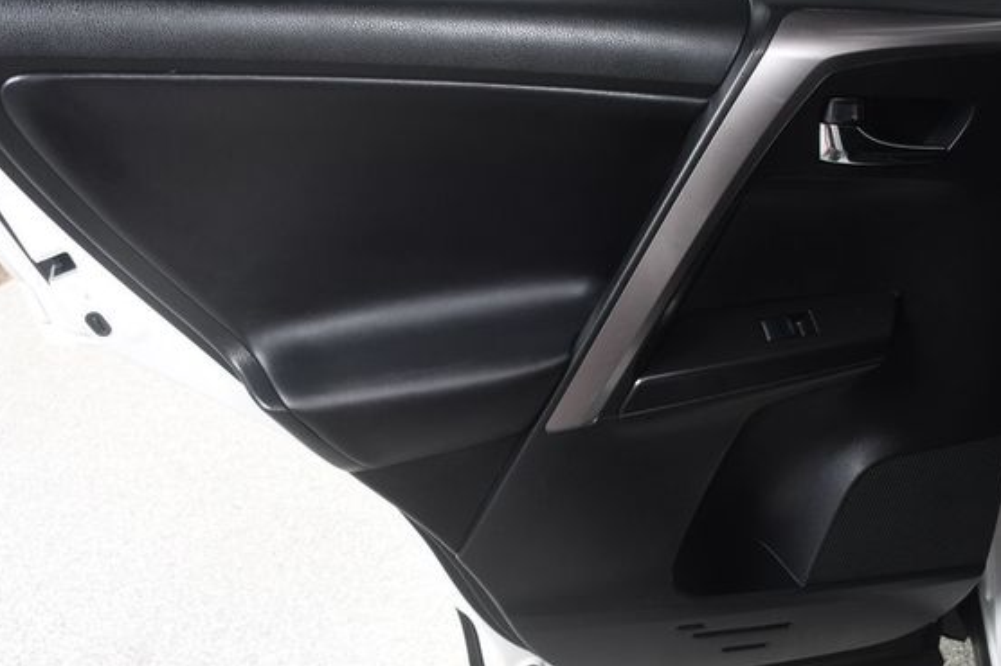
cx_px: 506
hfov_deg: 50.7
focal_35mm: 38
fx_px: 1056
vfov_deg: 35.0
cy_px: 346
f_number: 5
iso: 100
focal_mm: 22
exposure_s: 1/160
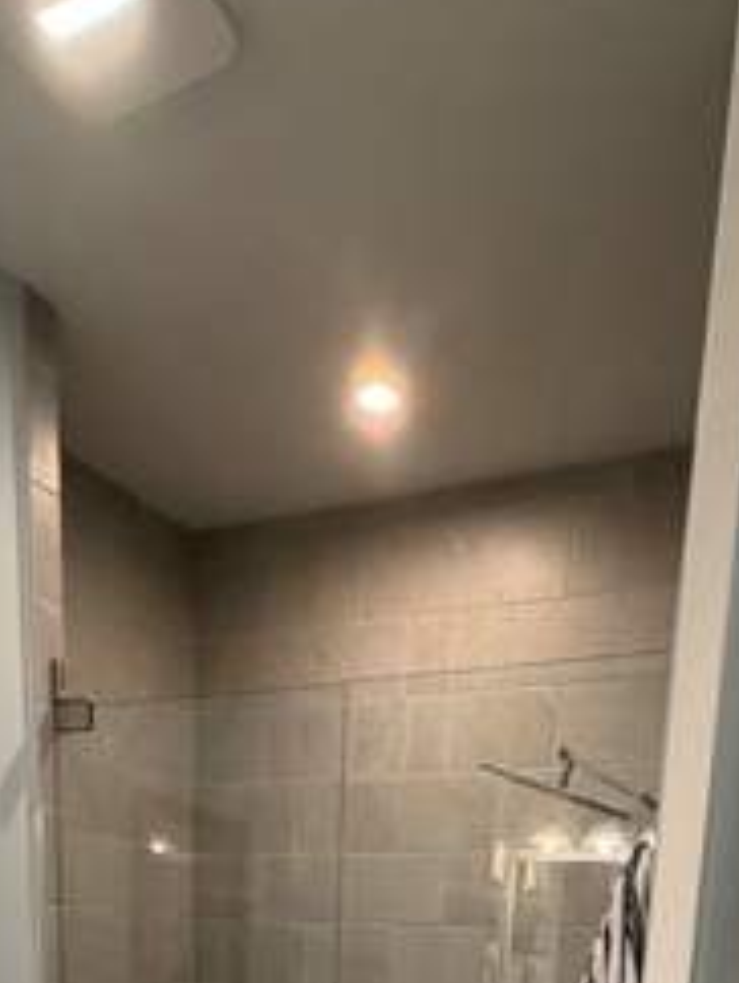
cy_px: 1243
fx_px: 1051
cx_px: 406
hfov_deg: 38.7
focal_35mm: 37
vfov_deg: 35.9
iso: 320
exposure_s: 1/120
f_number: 2.2
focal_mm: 2.22
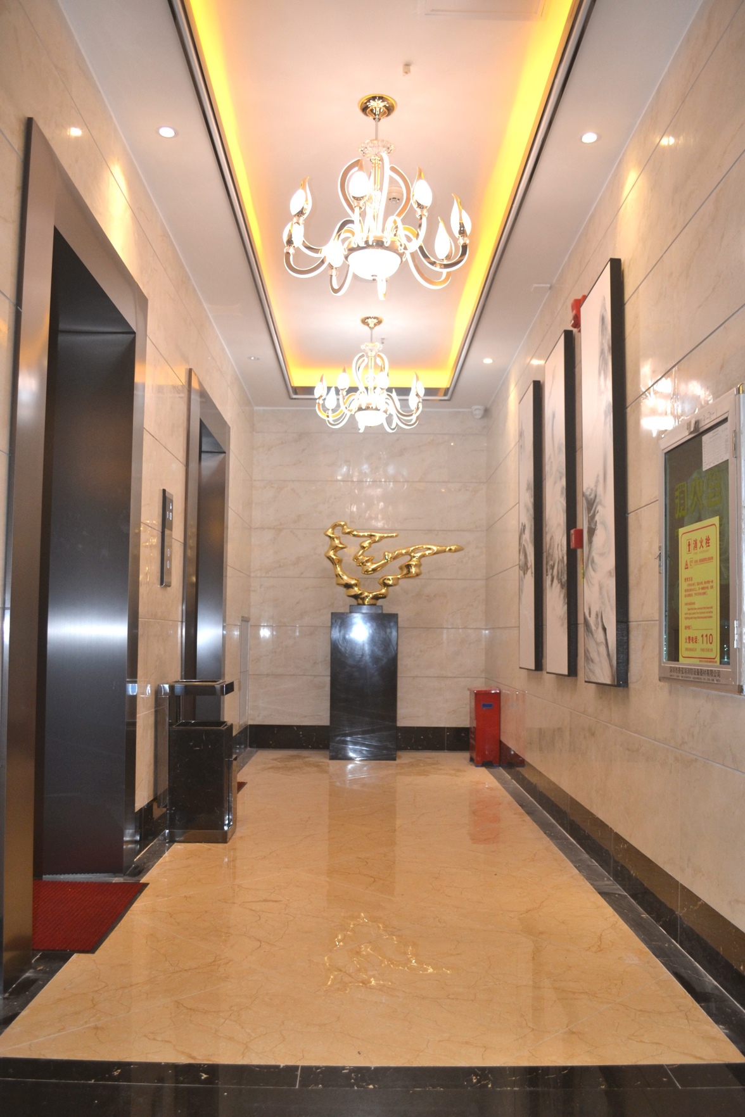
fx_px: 931
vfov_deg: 61.9
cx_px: 372
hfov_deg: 43.6
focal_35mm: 30
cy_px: 558
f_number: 3.8
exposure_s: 1/60
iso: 500
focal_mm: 20
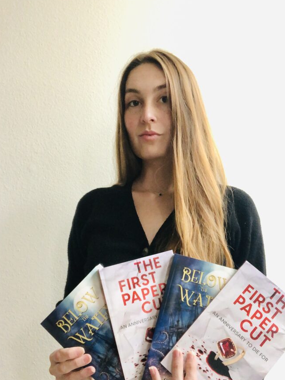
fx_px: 417
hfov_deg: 37.7
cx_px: 157
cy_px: 212
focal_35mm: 38
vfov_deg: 48.8
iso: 200
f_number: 2.2
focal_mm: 2.87
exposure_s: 1/60
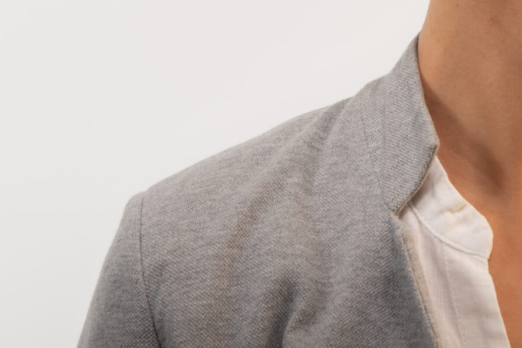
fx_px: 4584
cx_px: 557
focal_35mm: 316
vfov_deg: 4.3
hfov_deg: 6.5
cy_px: -130
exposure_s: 1/200
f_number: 8
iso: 100
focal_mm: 110
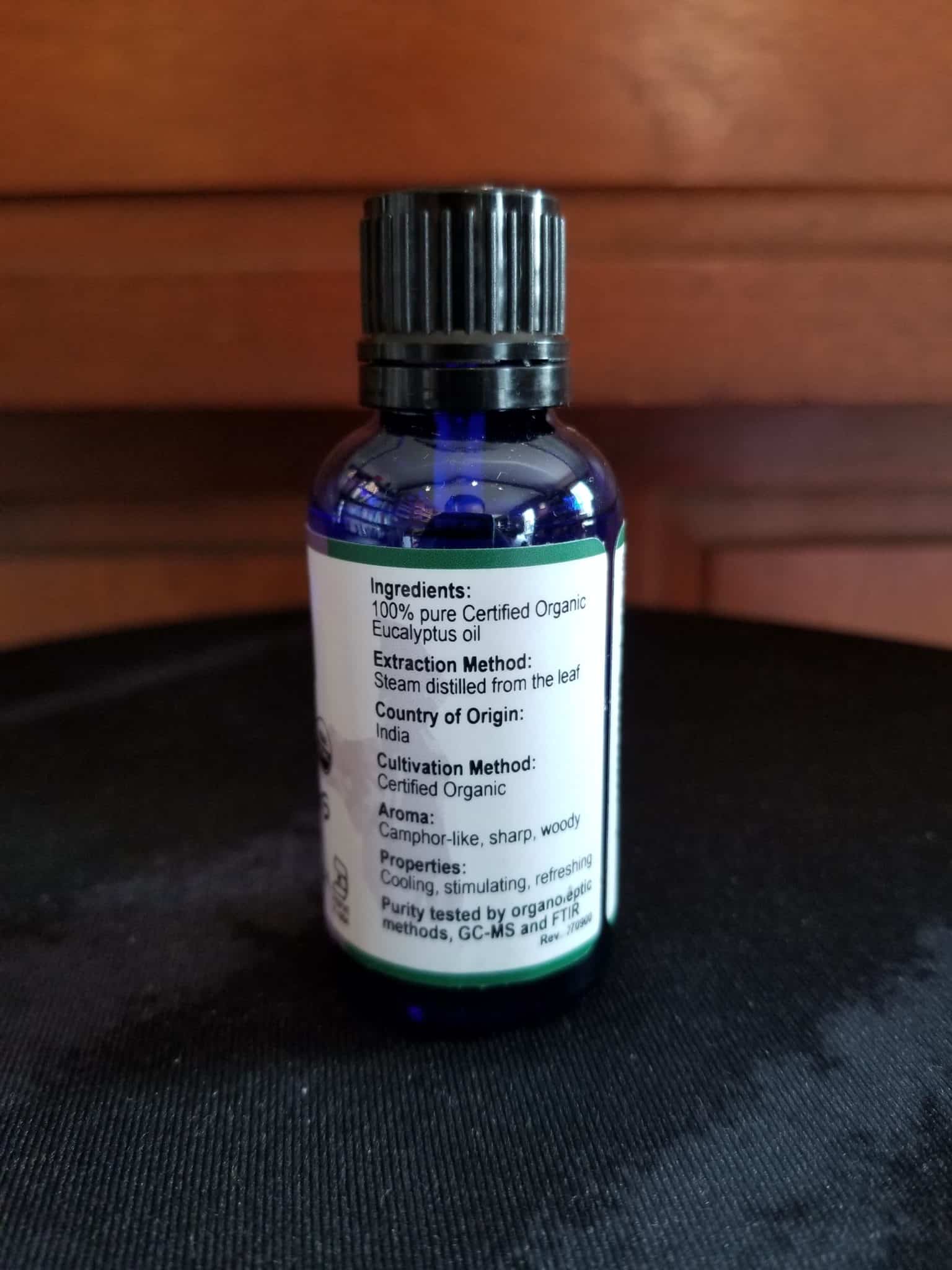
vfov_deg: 67.3
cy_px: 635
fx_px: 953
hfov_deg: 53.1
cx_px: 476
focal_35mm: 26
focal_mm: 4.25
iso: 160
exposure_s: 1/30
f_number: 1.7
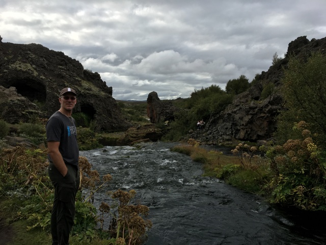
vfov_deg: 48.2
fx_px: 273
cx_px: 163
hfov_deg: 61.7
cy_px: 122
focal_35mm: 29
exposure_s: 1/1570
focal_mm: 4.15
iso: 25
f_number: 2.2
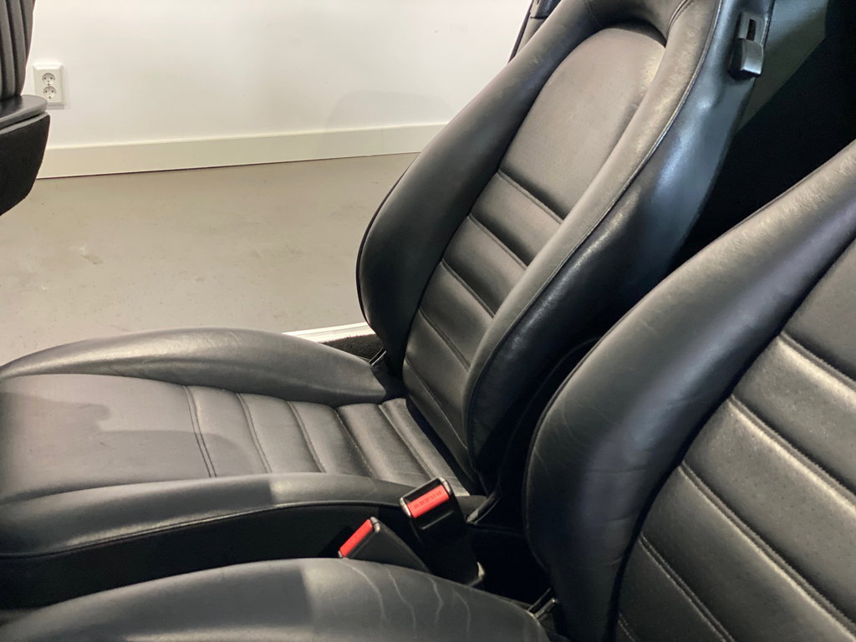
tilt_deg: -19.4
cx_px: 428
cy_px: 321
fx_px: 1286
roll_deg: -0.3
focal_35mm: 52
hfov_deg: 36.8
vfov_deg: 28.0
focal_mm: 6
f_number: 2
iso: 500
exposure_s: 1/23
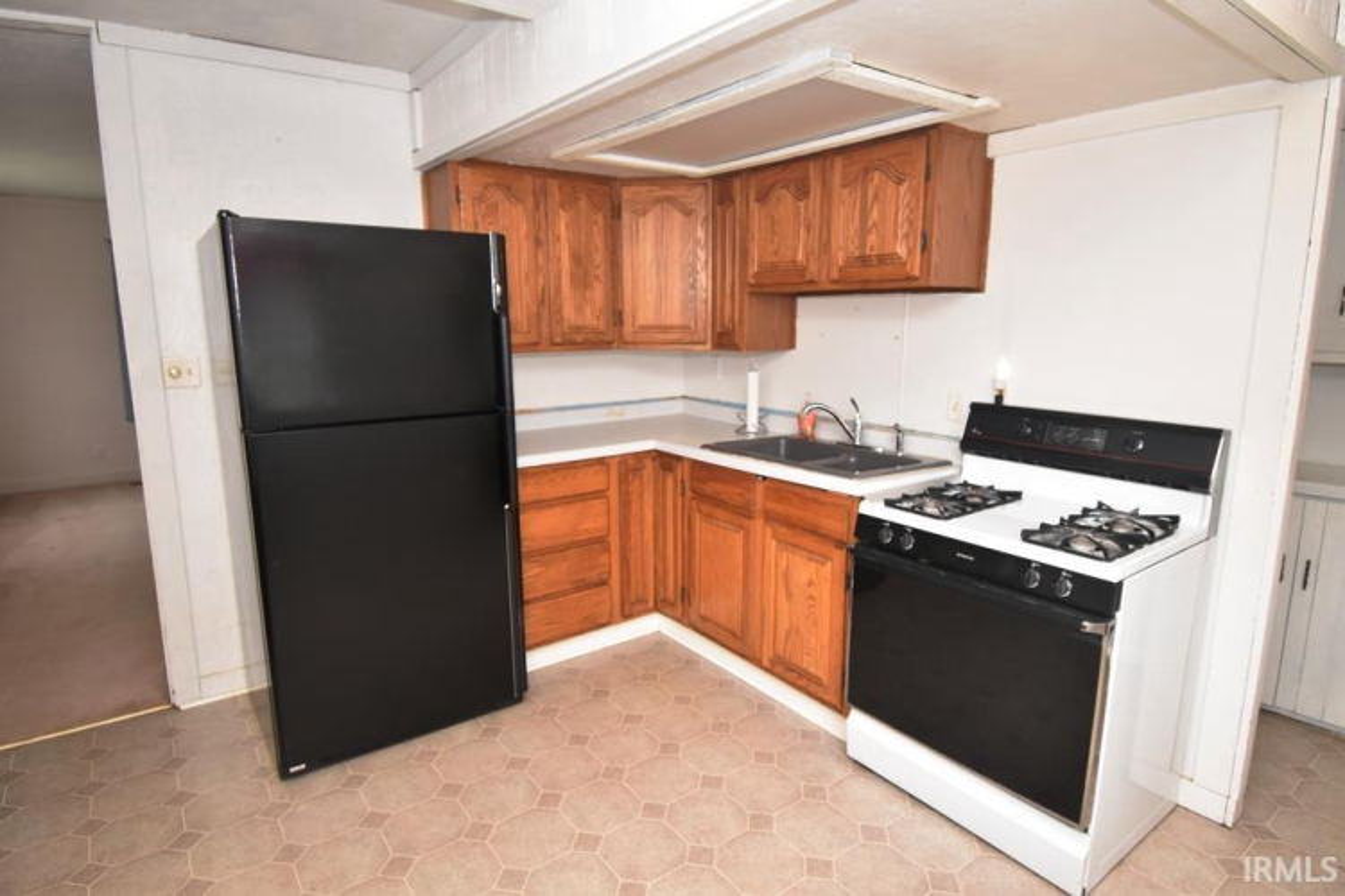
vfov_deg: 63.2
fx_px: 728
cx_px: 672
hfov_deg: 85.4
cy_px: 448
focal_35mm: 20
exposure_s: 1/60
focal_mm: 13
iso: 800
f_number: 4.8
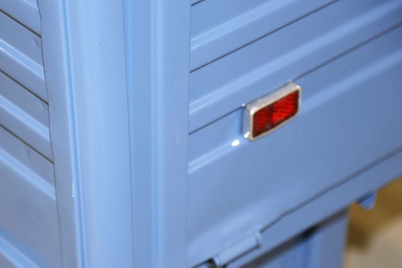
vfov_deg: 10.4
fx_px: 1463
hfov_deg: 15.6
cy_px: 206
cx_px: 127
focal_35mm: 131
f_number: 4
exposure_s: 1/60
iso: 800
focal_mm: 85
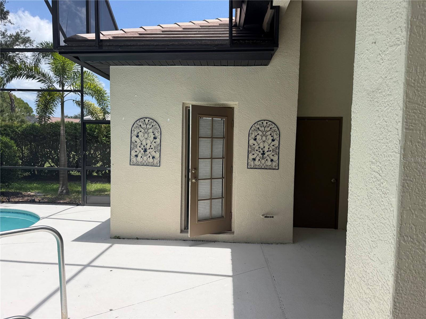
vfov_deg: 56.8
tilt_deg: -4.0
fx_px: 295
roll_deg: -0.3
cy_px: 160
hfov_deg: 71.6
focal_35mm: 24
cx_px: 213
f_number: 1.78
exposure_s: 1/3145
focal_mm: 6.76
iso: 80
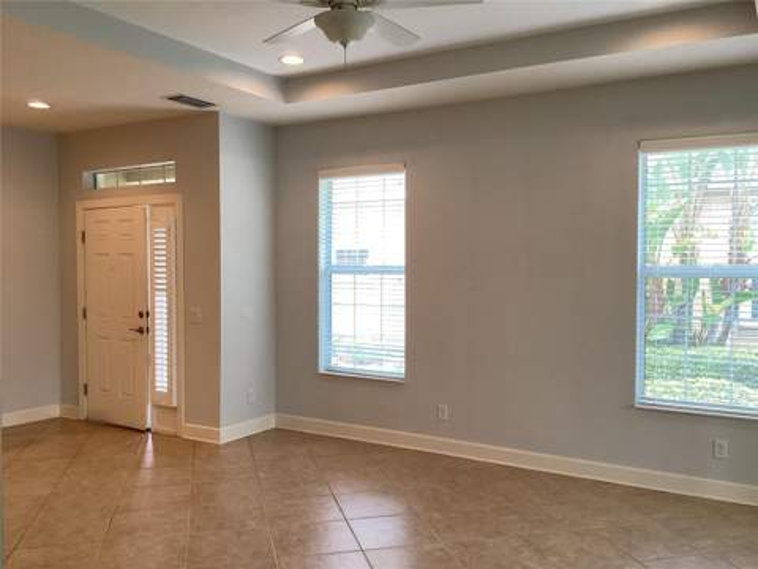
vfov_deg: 45.4
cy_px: 284
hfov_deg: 58.4
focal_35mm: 31
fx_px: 679
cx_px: 379
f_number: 2.4
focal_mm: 3.3
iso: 64
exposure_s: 1/60
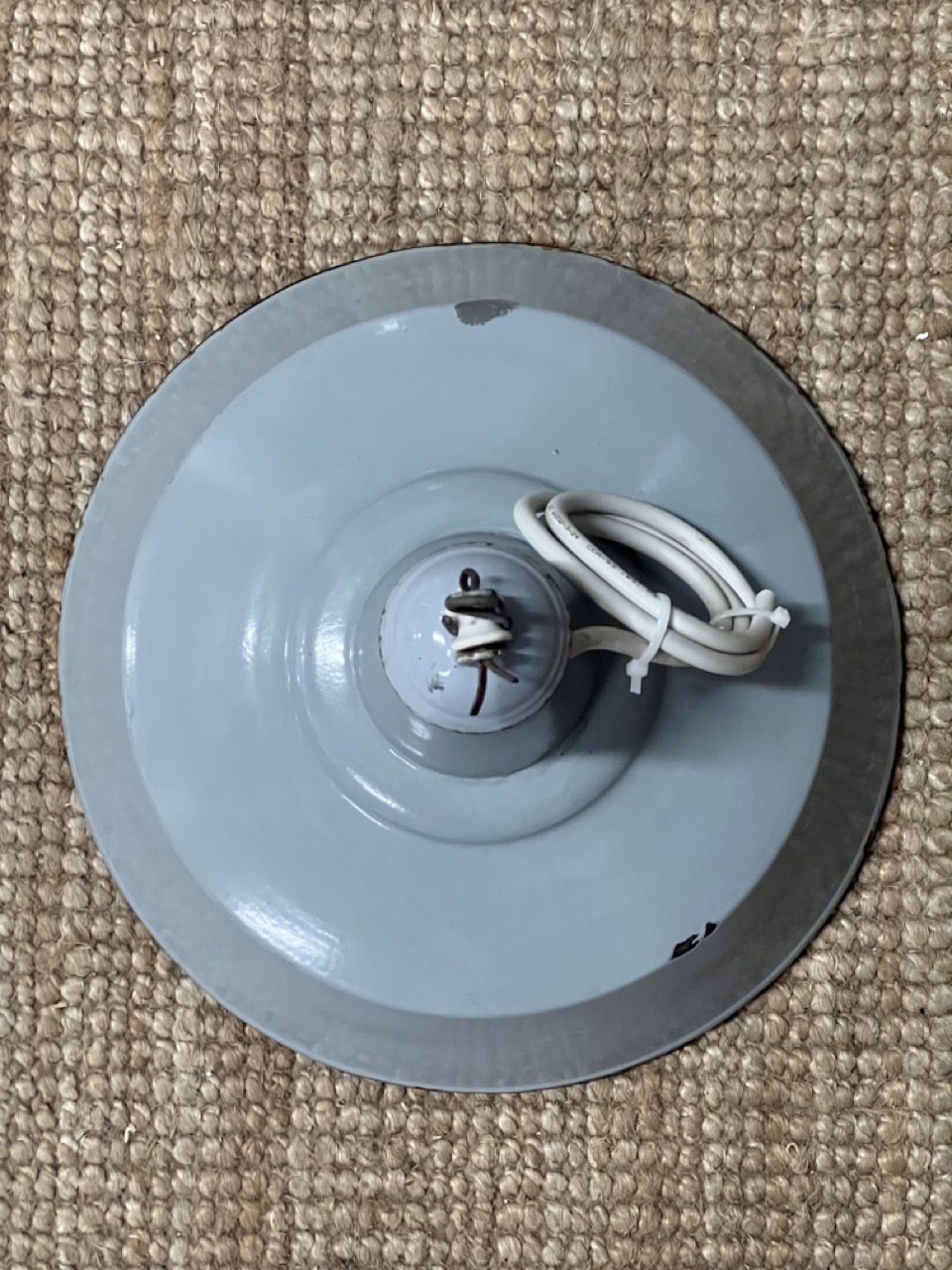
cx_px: 476
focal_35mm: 77
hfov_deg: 19.1
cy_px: 635
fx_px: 2824
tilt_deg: -87.2
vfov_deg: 25.3
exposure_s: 1/50
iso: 800
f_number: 2.8
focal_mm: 9
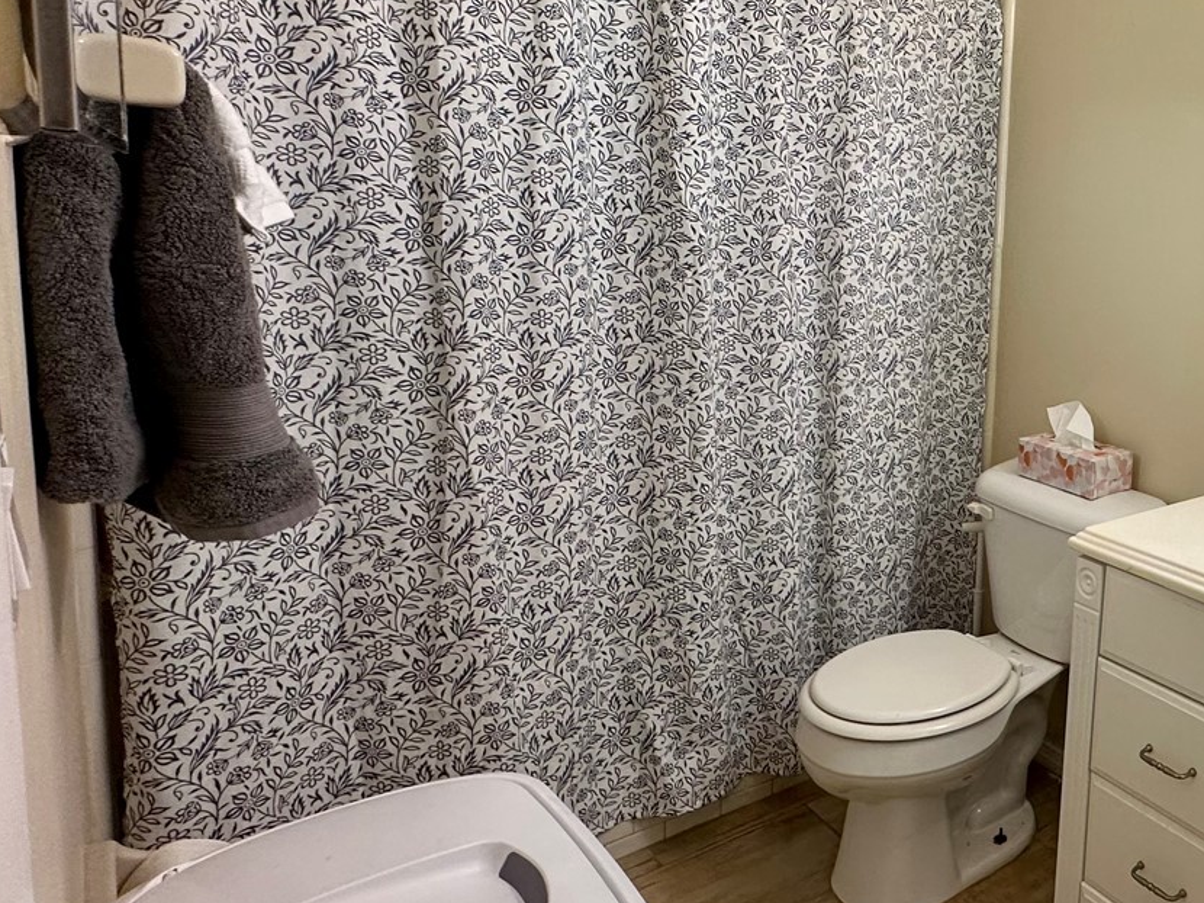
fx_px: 939
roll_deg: -4.3
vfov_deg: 50.9
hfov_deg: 54.2
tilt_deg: -6.7
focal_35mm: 27
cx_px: 1147
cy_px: 347
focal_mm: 2.22
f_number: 2.2
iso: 200
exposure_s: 1/120
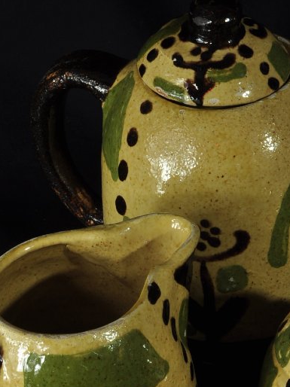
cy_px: 221
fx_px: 1956
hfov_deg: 8.5
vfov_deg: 11.3
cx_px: 202
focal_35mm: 175
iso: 200
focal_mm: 52
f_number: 20
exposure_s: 1/200
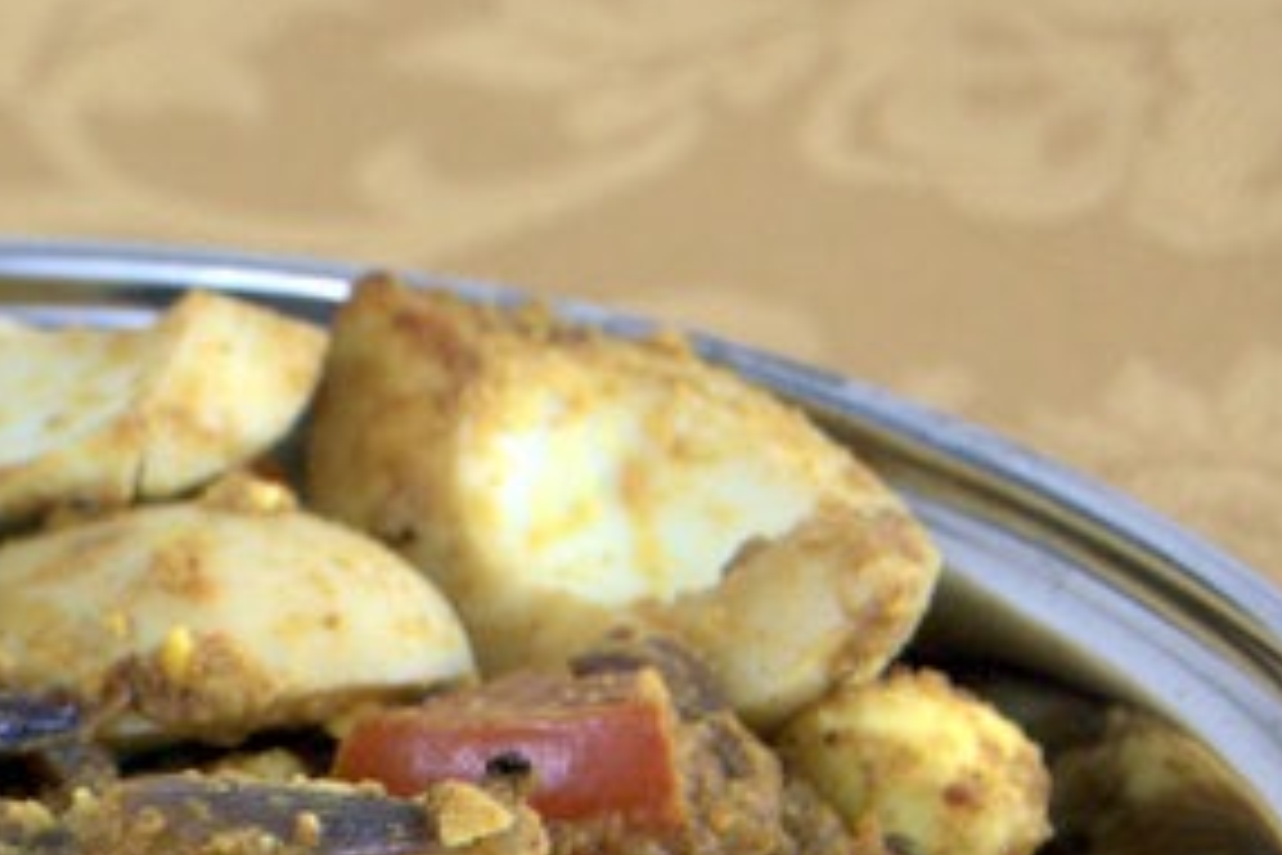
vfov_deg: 7.3
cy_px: 880
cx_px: 121
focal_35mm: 188
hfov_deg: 10.9
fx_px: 6699
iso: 800
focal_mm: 55
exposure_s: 1/30
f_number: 5.6
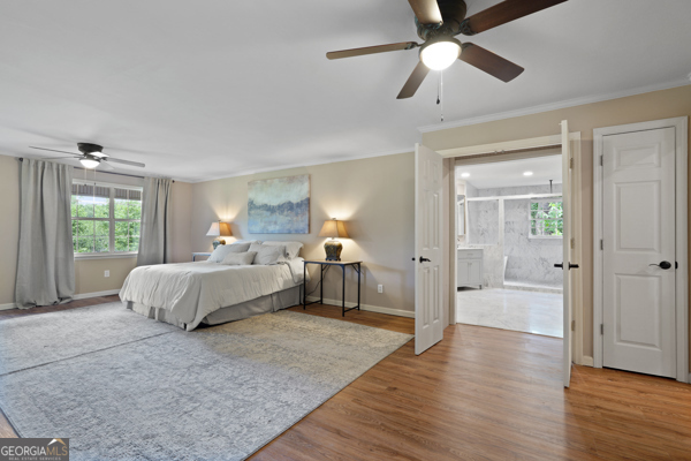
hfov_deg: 95.0
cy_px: 230
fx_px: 317
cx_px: 346
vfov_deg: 72.1
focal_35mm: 16
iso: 320
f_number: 9
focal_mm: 16.5
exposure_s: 1.6
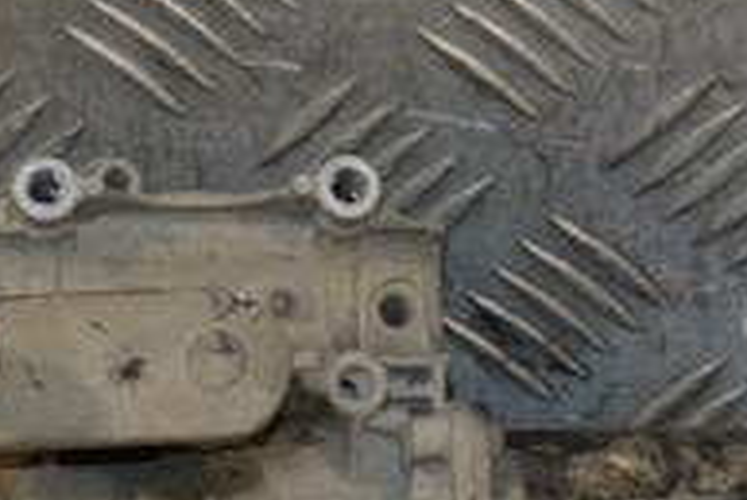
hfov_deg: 9.2
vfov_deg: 6.1
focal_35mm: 224
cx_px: 557
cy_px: 411
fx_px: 4651
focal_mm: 48
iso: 800
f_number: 5
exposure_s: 1/200
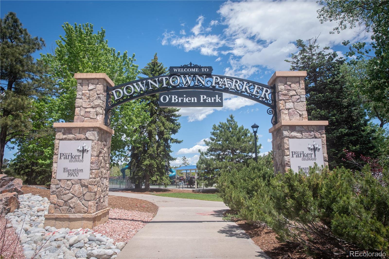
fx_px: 259
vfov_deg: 53.1
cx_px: 194
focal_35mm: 24
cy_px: 130
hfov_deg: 73.7
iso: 250
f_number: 10
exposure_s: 1/320
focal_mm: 24
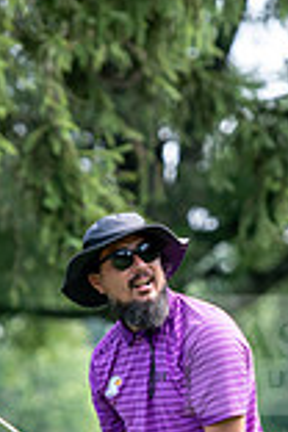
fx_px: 4668
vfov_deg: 5.3
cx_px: 141
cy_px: 468
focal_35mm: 389
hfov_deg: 3.5
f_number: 3.2
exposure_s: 1/640
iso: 250
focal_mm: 135
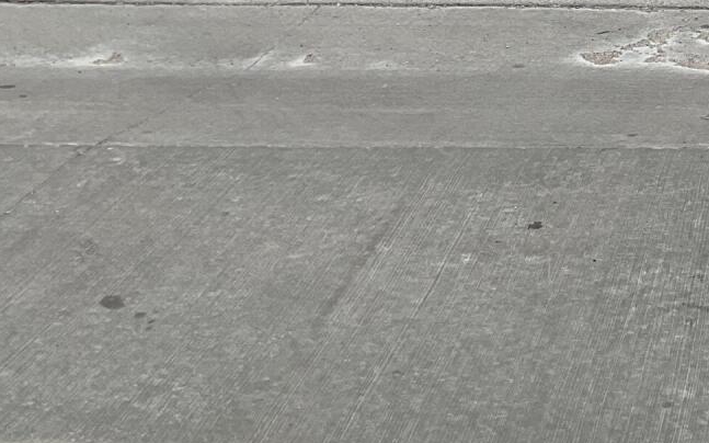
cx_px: 785
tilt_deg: -3.7
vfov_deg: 12.6
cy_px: -351
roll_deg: +0.6
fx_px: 1835
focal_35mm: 95
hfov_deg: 20.8
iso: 16
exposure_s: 1/1675
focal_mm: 3
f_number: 1.8
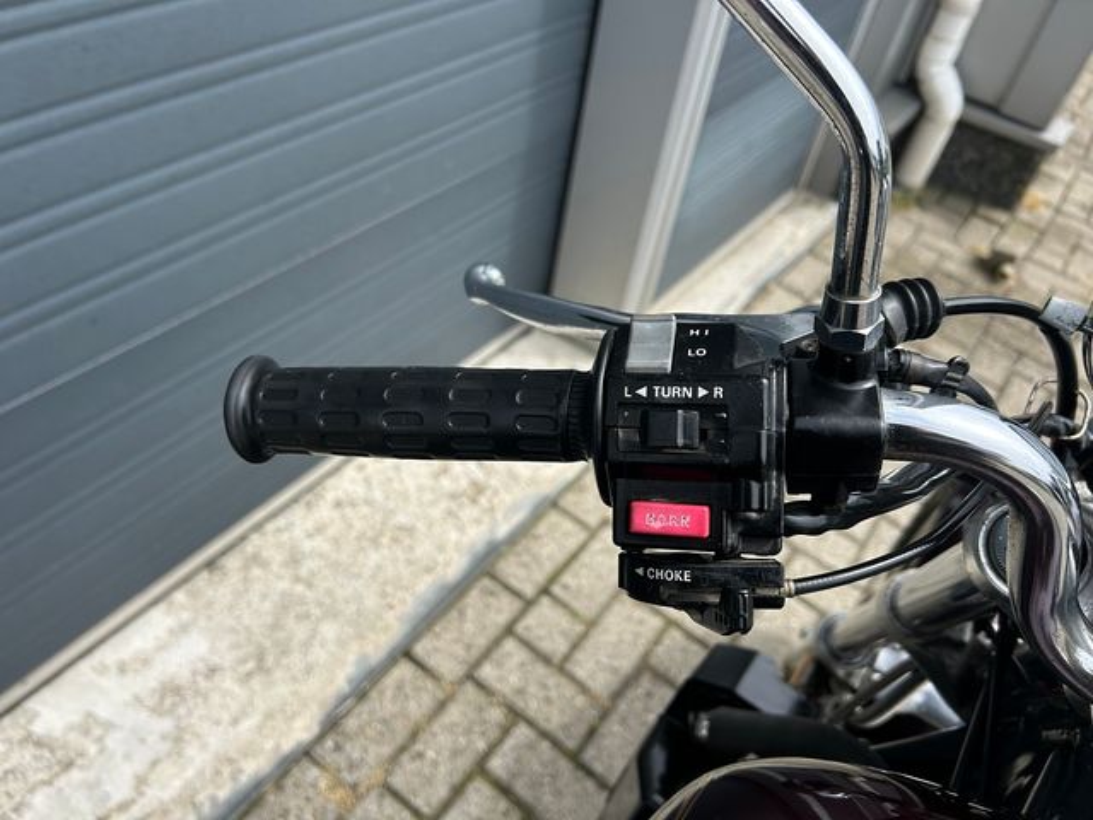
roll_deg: -10.2
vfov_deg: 53.1
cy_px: 410
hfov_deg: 67.3
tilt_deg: -43.8
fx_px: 821
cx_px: 546
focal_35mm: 26
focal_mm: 5.7
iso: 50
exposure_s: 1/2208
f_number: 1.5
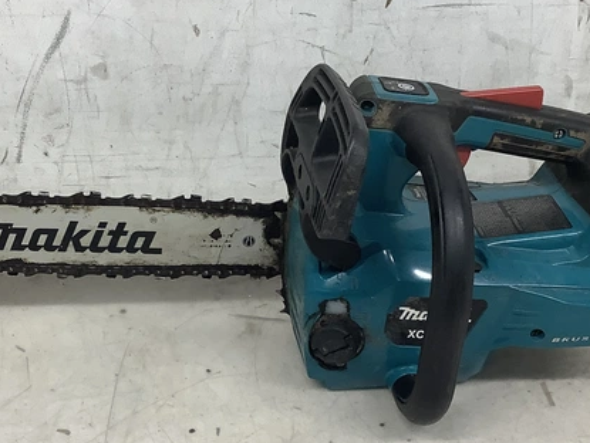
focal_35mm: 56
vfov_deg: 26.1
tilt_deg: -31.5
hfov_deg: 34.2
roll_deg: +1.3
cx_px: 235
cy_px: 256
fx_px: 955
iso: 80
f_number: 2.4
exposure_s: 1/120
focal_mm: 3.3
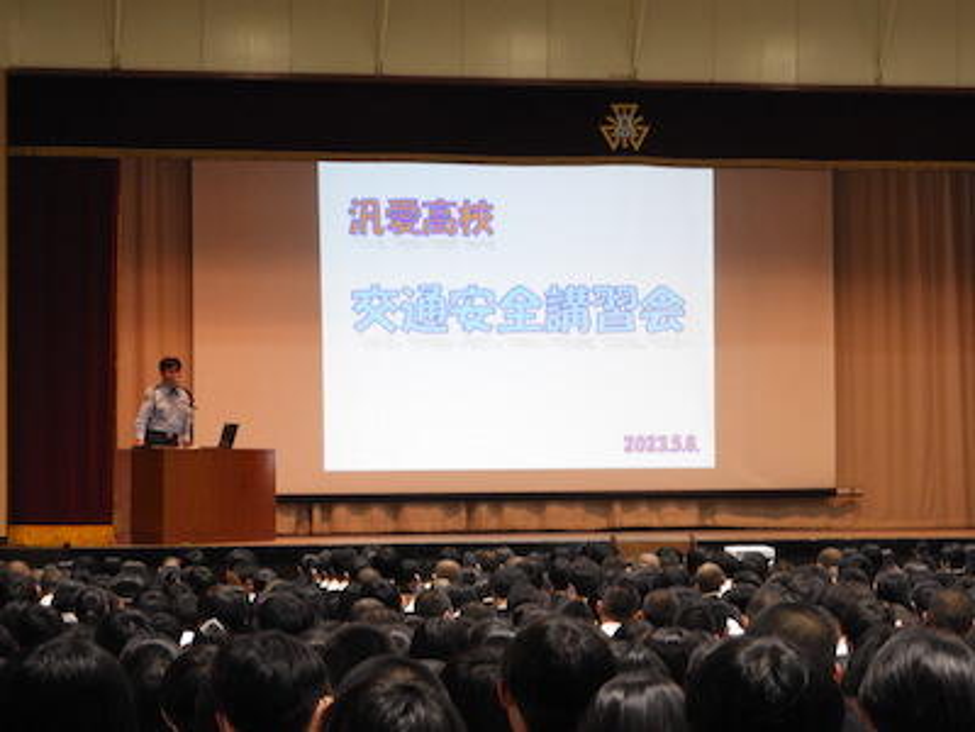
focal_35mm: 115
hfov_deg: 17.1
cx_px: 488
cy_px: 366
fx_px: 3239
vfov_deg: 12.9
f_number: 5
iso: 500
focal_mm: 20.6
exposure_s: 1/15
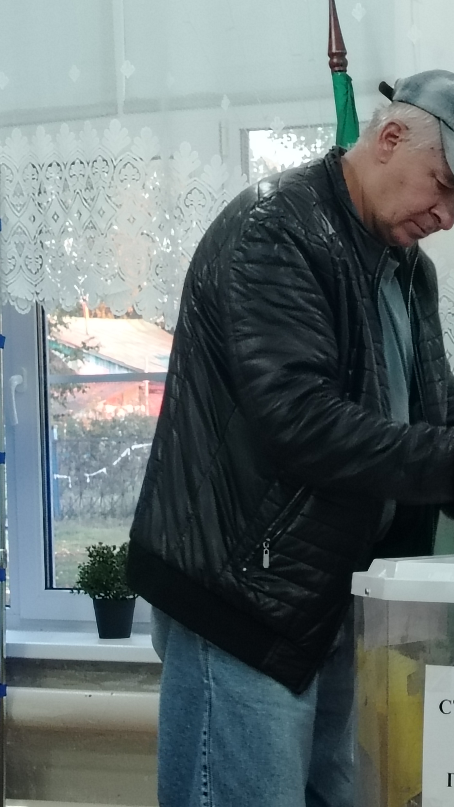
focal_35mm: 124
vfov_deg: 17.2
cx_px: 448
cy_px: 574
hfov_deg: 9.7
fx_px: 2653
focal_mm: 5.25
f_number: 1.75
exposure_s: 1/33.3
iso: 828
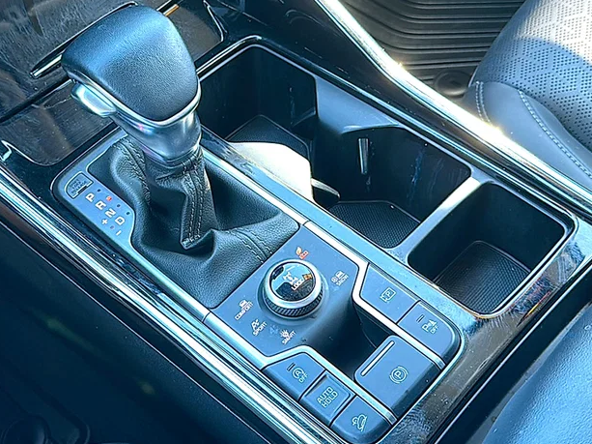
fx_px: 684
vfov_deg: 35.9
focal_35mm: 40
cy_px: 222
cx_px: 273
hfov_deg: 46.8
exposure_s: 1/40
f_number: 1.78
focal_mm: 6.86
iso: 100
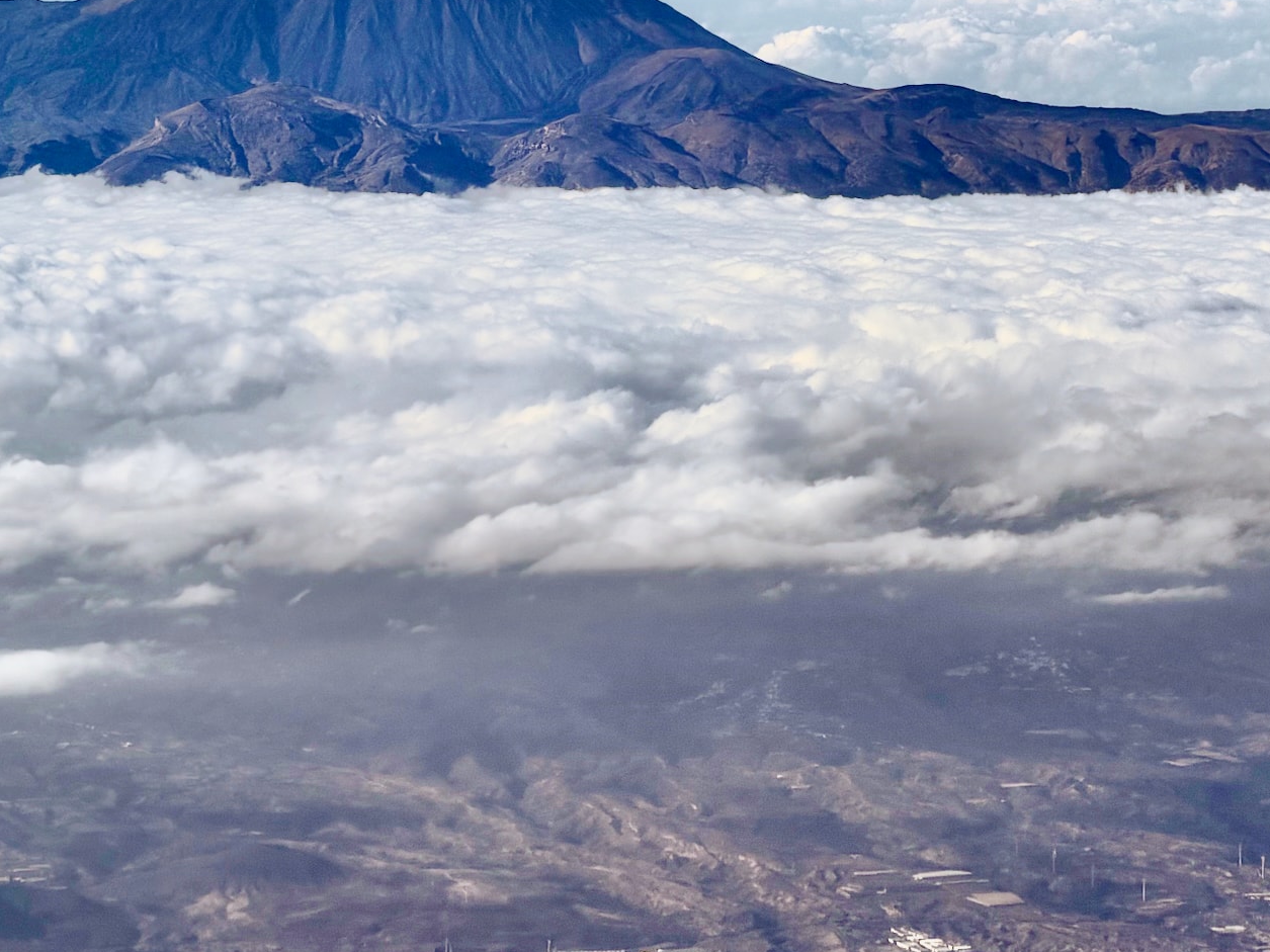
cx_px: 387
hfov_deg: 9.7
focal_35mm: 204
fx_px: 7484
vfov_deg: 7.3
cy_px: 99
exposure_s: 1/1068
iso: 20
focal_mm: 16.89
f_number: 2.8
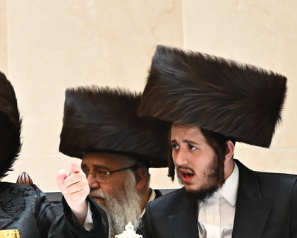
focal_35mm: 998
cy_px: 144
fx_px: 8775
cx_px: -30
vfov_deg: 1.6
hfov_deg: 1.9
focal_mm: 320
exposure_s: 1/160
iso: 4000
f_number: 5.6
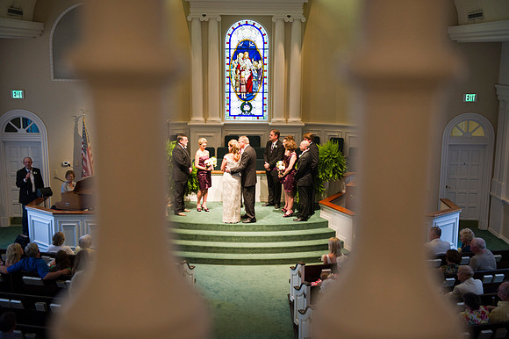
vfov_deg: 29.8
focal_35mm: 45
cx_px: 254
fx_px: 636
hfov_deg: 43.6
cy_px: 170
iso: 1600
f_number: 2.8
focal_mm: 45
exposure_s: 1/50
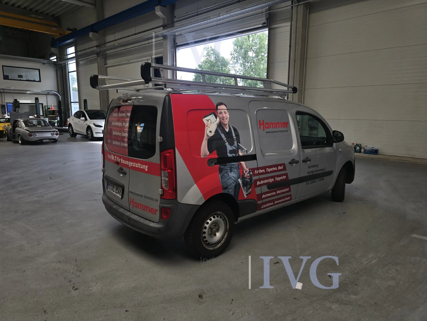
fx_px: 284
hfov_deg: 73.9
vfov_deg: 58.9
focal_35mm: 23
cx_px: 214
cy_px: 160
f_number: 1.7
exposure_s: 1/180
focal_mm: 6.3
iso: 32
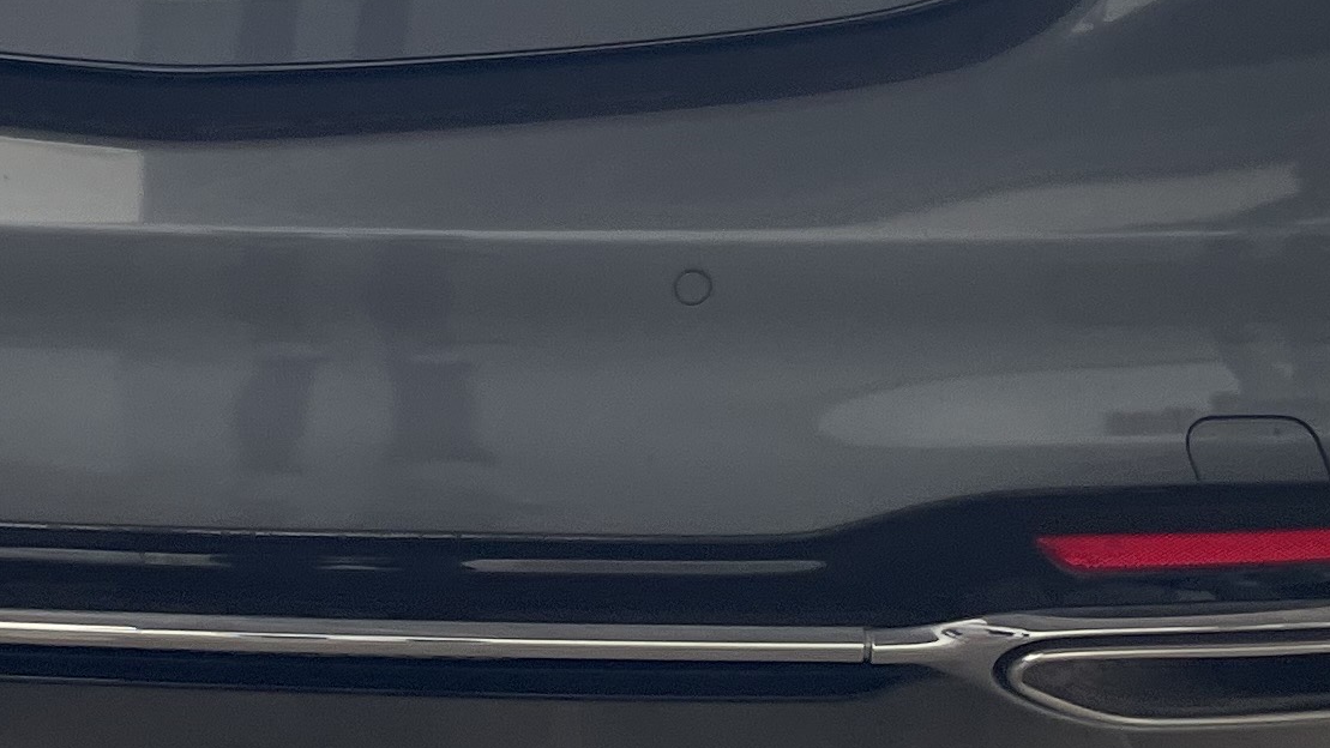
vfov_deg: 11.2
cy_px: -454
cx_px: 48
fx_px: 3633
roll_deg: -0.7
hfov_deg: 20.2
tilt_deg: -15.1
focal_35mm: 103
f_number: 1.6
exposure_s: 1/128
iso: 32
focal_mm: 4.2
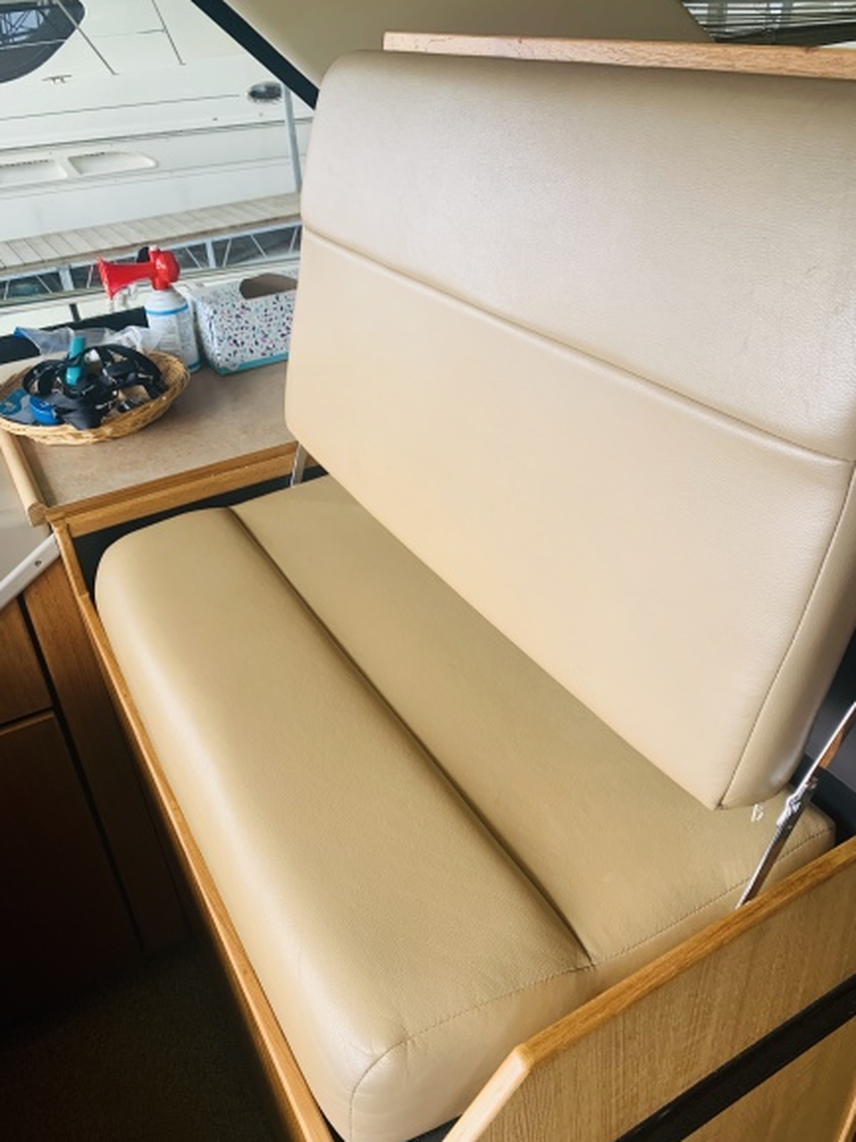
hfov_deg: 51.3
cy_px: 575
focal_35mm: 27
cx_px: 443
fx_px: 891
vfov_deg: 65.3
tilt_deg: -32.6
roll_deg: +4.9
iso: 50
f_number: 1.8
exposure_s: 1/121
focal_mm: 4.25
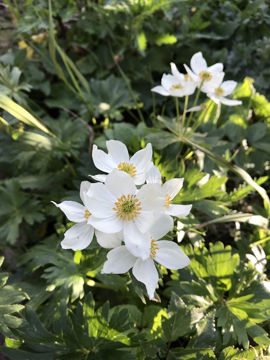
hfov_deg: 49.8
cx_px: 135
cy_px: 180
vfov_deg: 63.4
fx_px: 291
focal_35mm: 28
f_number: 1.8
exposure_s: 1/389
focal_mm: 3.99
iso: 20
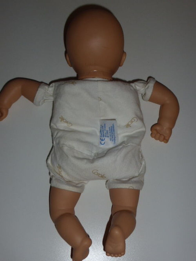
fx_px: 325
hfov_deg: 33.6
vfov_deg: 43.8
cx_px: 98
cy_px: 130
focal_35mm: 43
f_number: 3.9
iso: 100
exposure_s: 1/60
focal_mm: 7.4
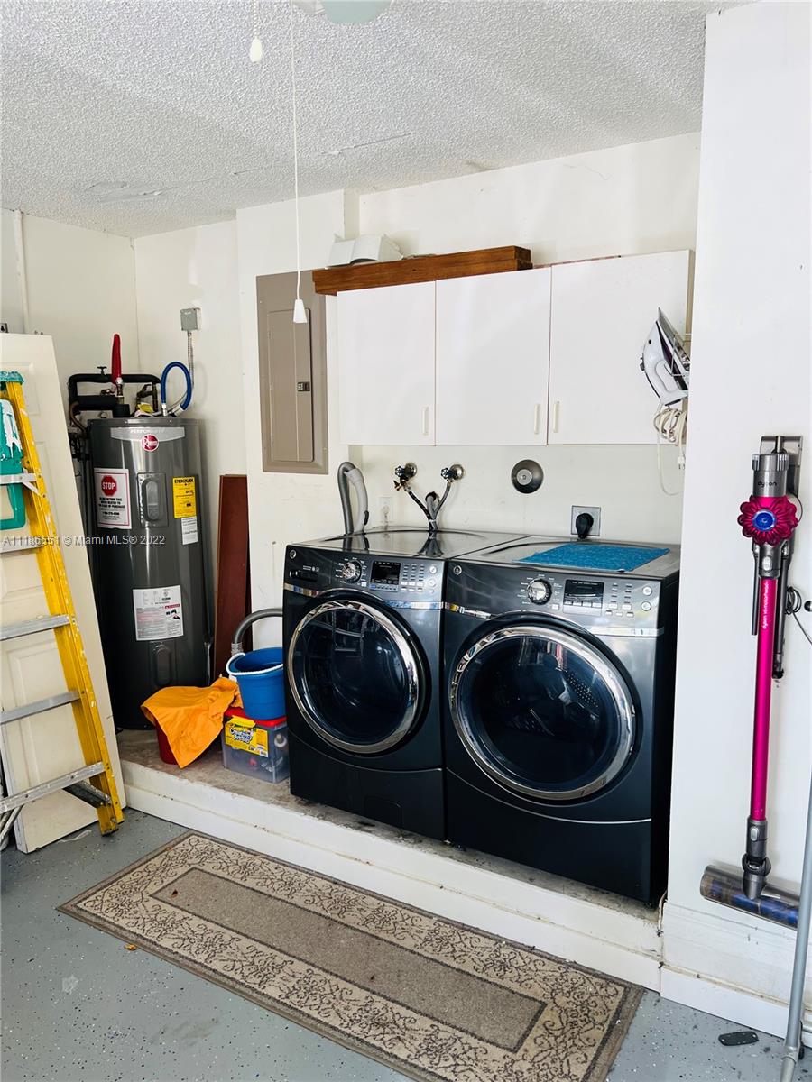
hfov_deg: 53.1
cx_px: 406
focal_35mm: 26
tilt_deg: -8.4
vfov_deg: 67.3
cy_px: 541
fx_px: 813
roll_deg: +0.9
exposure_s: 1/121
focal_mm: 5.7
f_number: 1.5
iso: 40
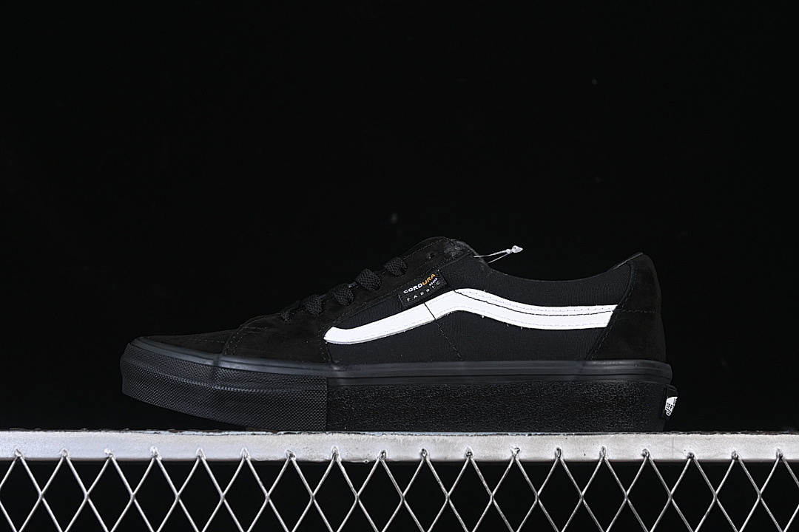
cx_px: 400
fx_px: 1664
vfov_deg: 18.2
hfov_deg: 27.0
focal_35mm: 75
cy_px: 266
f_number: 6.3
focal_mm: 50
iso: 160
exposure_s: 1/50
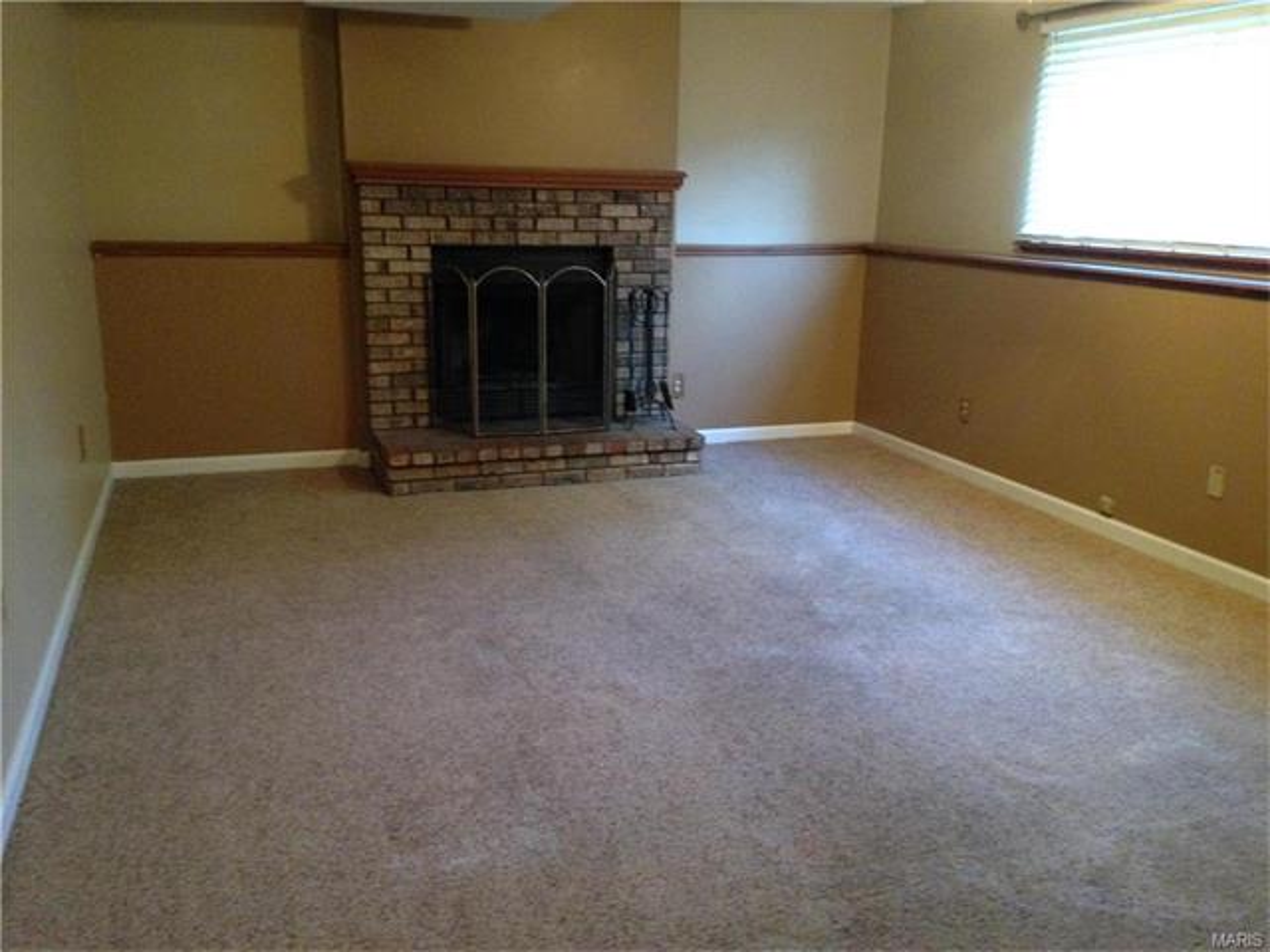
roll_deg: -0.4
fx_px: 1211
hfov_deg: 55.4
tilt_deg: -15.0
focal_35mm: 33
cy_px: 476
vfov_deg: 42.9
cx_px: 635
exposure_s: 1/15
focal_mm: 4.12
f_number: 2.4
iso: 500
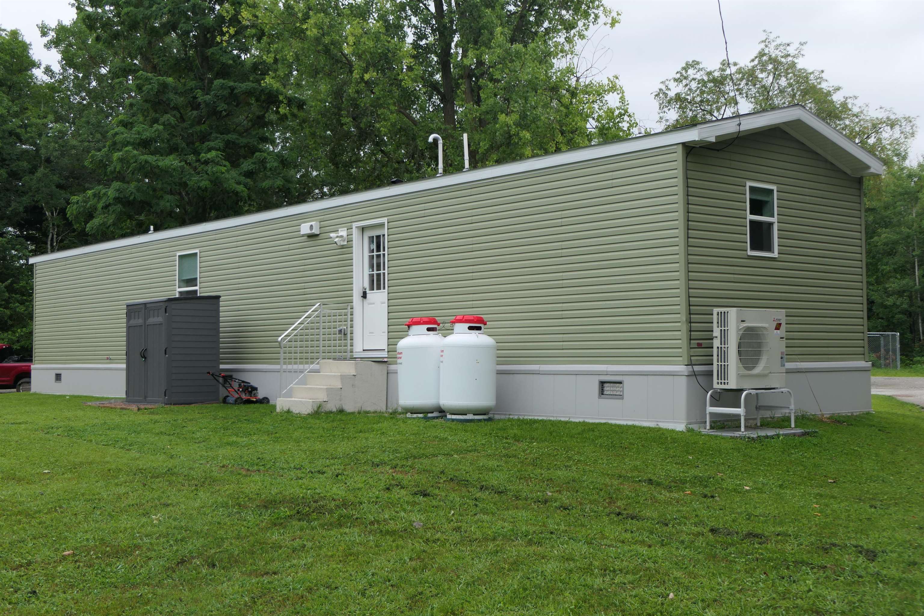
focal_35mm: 42
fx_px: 1078
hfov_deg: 46.4
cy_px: 308
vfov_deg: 31.9
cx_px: 462
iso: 160
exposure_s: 1/125
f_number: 3.4
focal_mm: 15.5
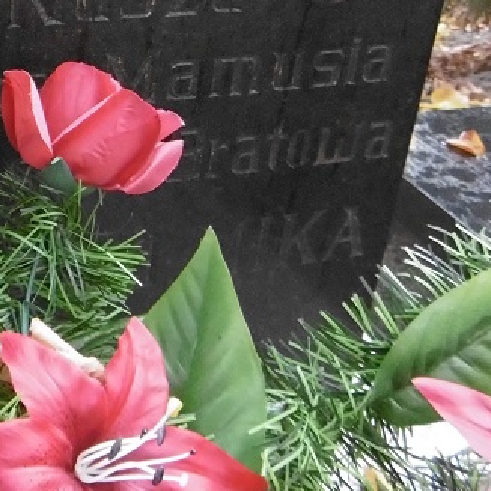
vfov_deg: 32.0
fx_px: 834
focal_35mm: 52
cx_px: -2
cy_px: 107
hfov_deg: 30.4
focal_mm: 4.3
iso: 500
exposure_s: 1/60
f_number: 3.1
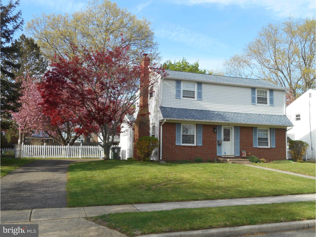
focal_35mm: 34
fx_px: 310
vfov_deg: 41.8
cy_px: 118
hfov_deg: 54.0
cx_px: 158
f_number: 4.2
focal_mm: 6
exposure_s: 1/250
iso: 80
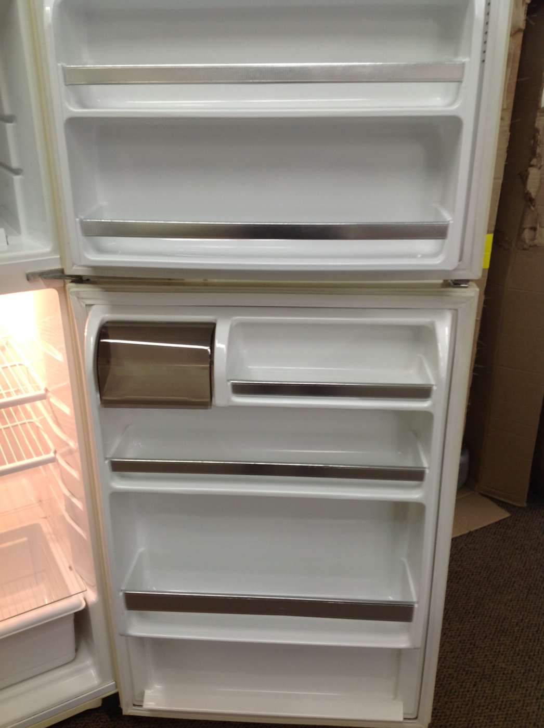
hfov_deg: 40.6
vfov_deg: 52.7
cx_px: 272
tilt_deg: -25.6
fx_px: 735
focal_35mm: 35
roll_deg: +0.6
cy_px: 364
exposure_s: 1/17
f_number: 2.4
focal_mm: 4.28
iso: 50
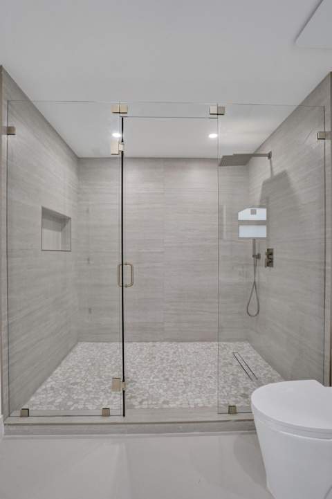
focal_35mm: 16
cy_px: 250
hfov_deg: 73.7
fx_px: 222
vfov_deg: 96.8
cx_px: 166
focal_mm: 16
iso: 640
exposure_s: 1/160
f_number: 4
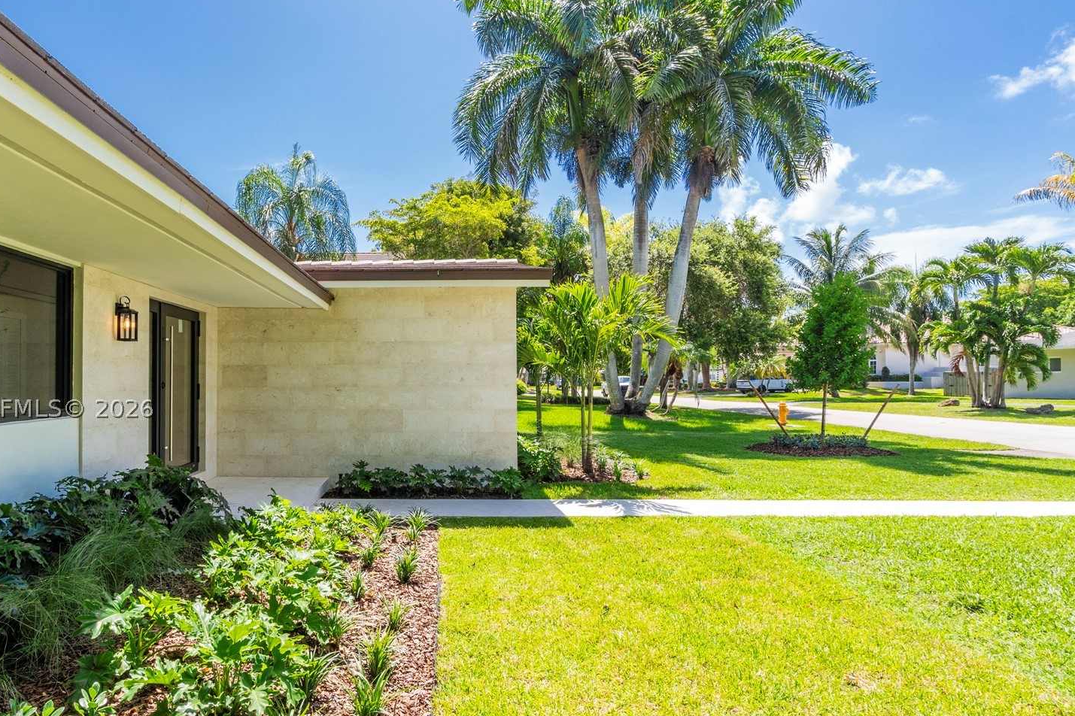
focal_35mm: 20
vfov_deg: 62.7
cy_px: 407
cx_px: 449
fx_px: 585
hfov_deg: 84.5
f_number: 9
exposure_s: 1/200
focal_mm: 11
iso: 250
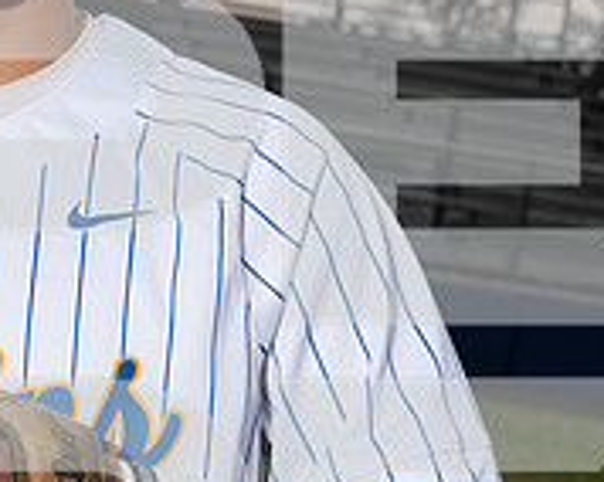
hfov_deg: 12.2
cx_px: -190
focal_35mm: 153
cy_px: 148
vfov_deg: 10.1
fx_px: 2732
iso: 250
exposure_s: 1/250
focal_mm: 50
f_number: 7.1
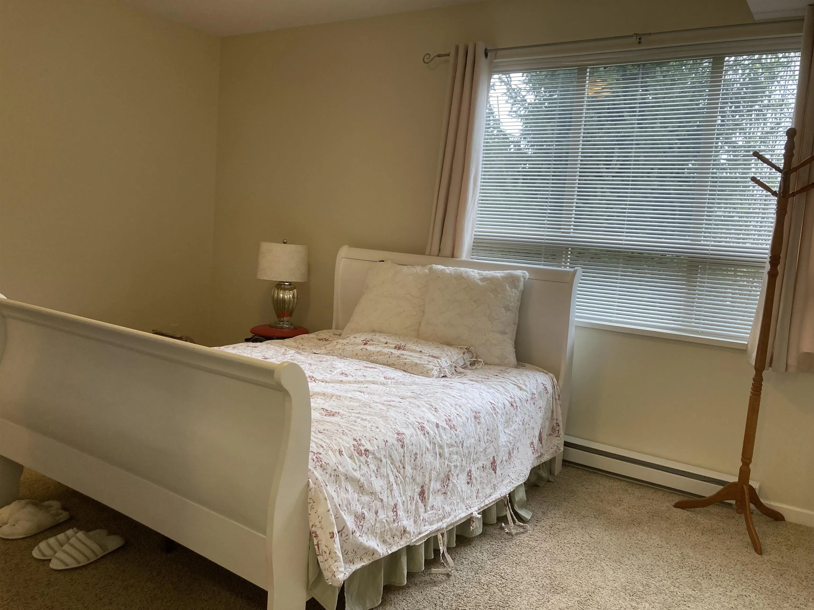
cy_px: 305
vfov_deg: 49.7
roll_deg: -4.7
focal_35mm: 28
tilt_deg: -6.7
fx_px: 658
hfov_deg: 63.4
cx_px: 407
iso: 64
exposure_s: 1/60
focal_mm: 3.99
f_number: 1.8
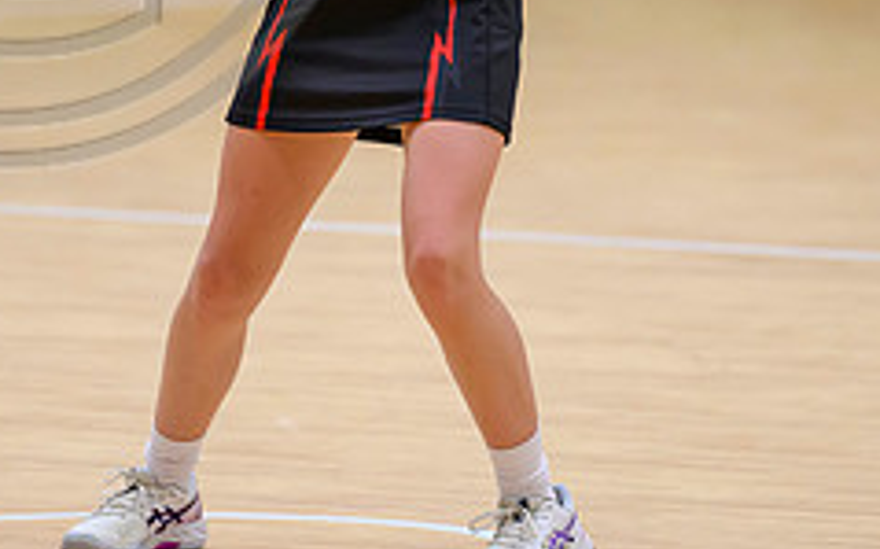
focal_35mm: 577
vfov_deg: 2.3
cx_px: 363
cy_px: -203
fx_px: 13828
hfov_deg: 3.6
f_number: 2.8
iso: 3200
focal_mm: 200
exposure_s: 1/800
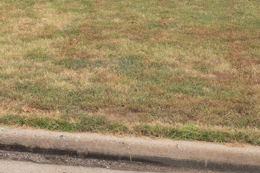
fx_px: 729
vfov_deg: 12.7
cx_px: -20
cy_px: -107
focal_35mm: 101
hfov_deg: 19.4
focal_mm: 30
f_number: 9
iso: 100
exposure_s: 1/25
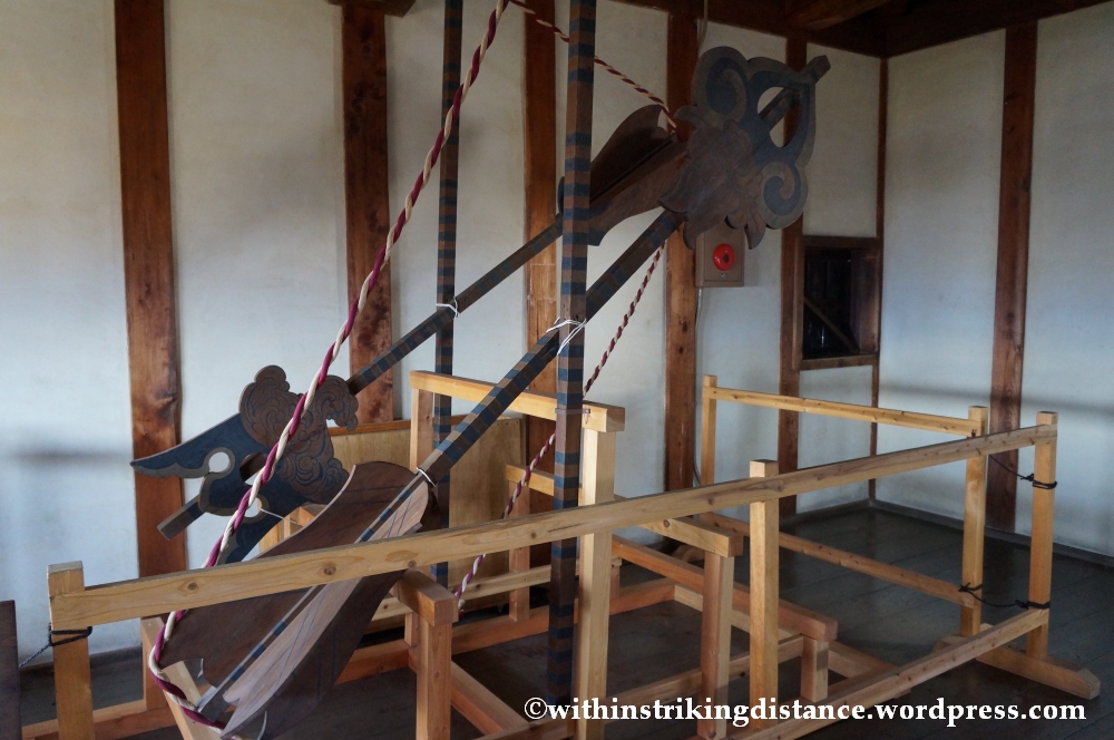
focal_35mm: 27
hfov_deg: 67.4
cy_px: 370
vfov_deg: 47.8
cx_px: 557
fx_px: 834
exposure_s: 1/160
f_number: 4
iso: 2000
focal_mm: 18
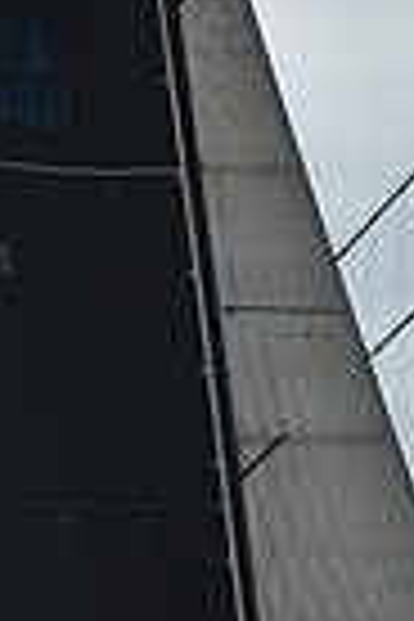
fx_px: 6658
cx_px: 245
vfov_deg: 5.3
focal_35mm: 386
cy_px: 495
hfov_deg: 3.6
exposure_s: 1/800
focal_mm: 92
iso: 250
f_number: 8
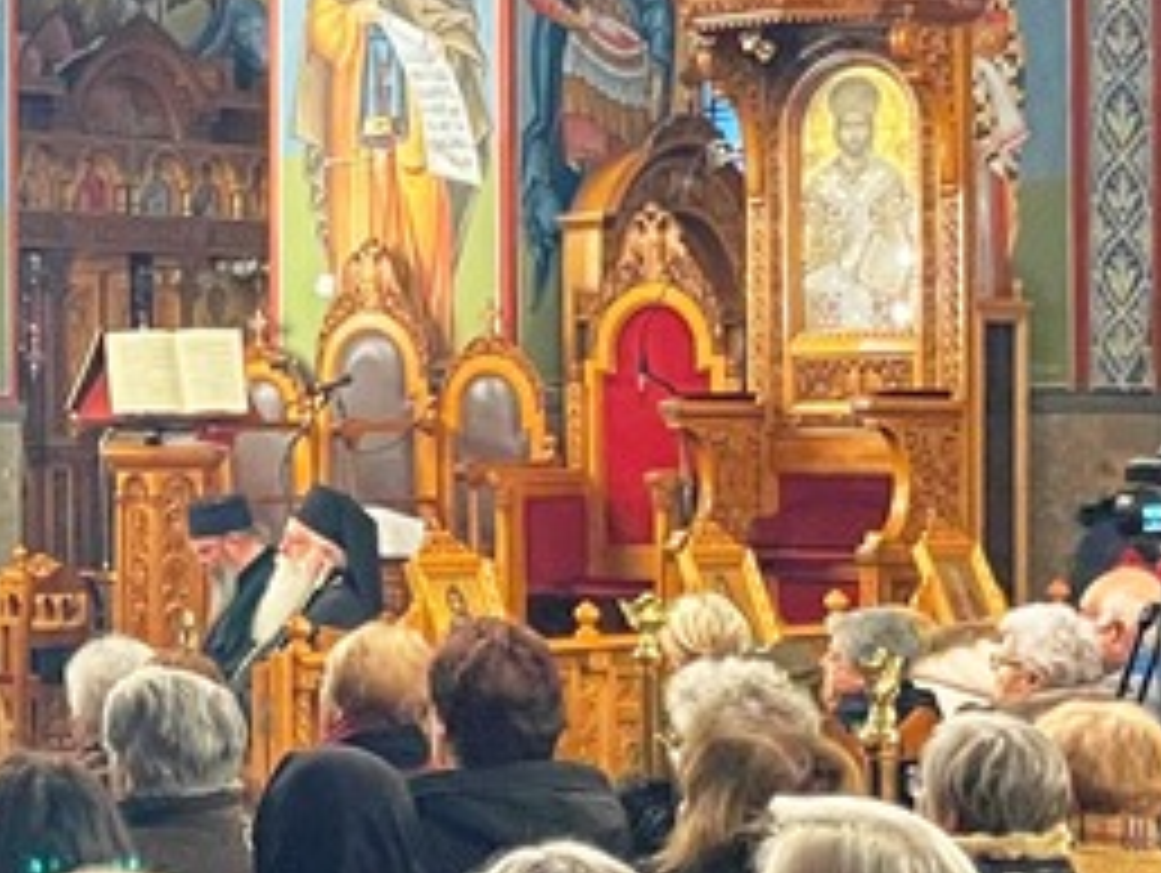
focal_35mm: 103
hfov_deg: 17.9
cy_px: 446
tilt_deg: +0.6
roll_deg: +0.0
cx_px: -315
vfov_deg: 14.4
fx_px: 3458
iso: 500
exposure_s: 1/50
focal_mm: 4.2
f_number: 1.6
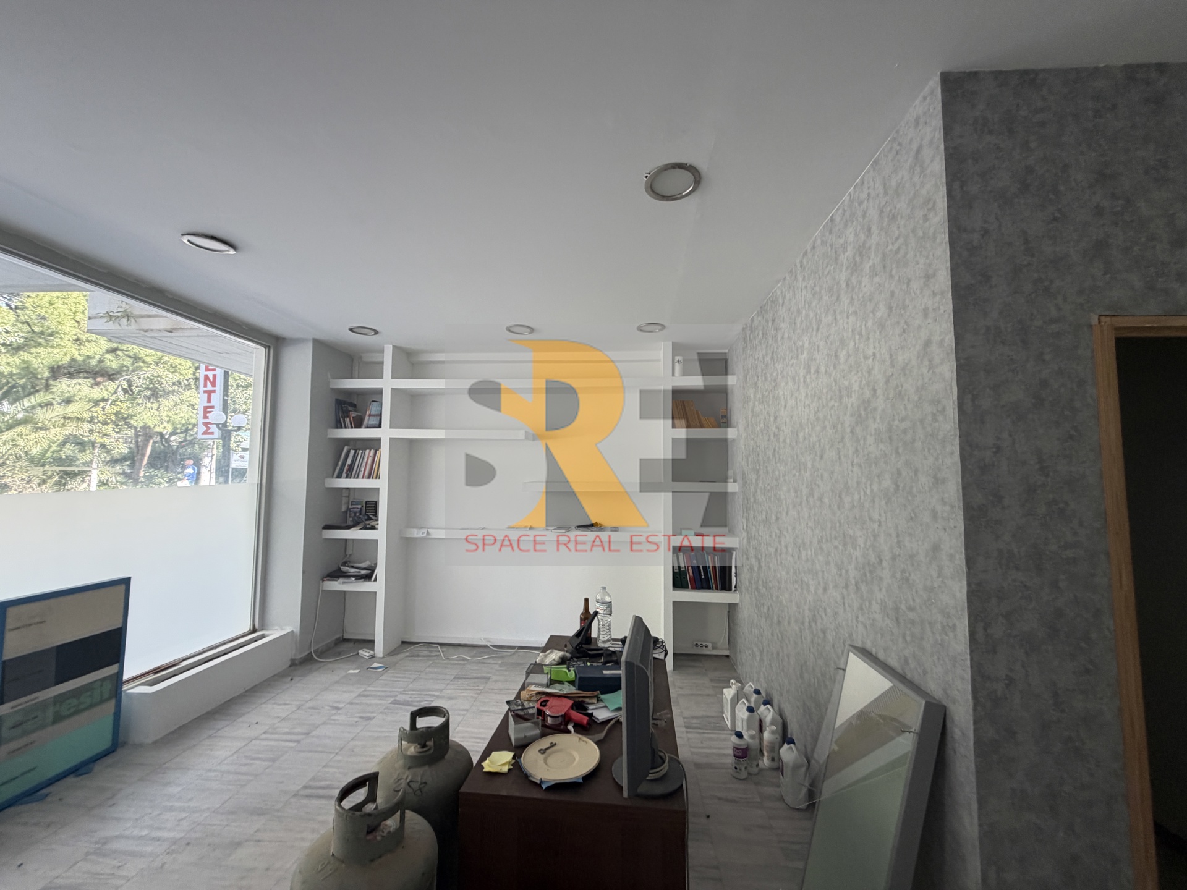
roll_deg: -0.7
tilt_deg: +6.0
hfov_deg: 102.1
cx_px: 594
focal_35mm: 14
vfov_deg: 85.7
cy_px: 445
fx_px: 480
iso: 125
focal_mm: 2.22
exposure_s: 1/121
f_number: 2.2
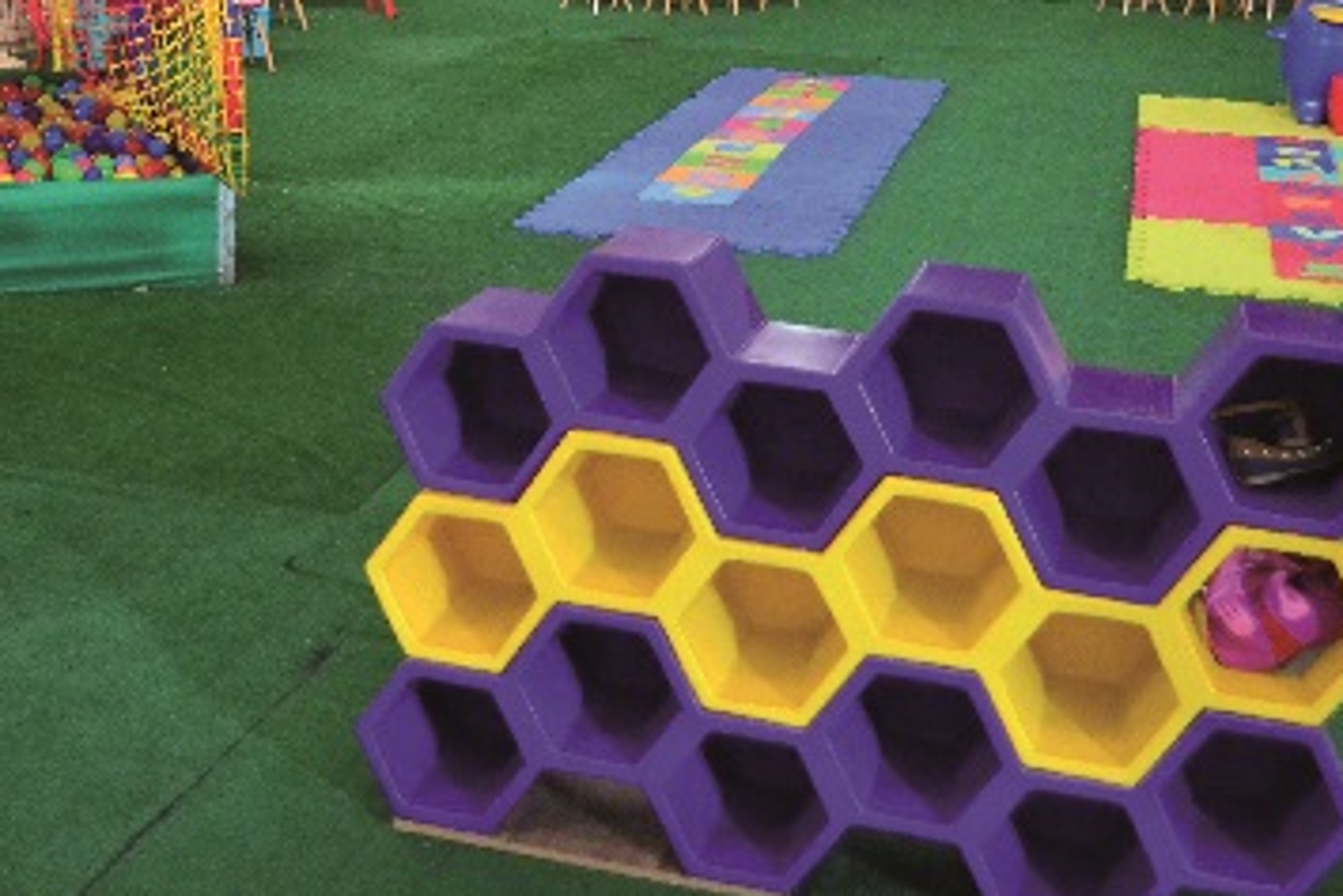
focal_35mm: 57
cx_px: 269
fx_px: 2127
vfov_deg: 23.1
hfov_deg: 34.0
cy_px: 76
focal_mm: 18
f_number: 4.5
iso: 3200
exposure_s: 1/80
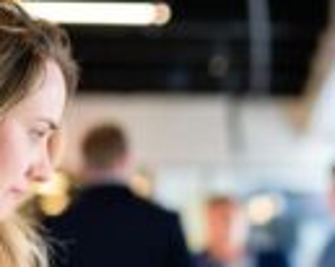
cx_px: 426
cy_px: 288
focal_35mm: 153
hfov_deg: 12.3
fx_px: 1516
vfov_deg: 10.0
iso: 500
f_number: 1.2
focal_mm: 35
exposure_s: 1/160
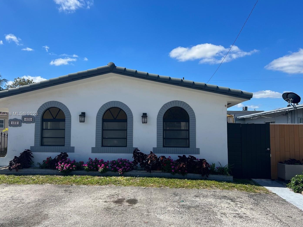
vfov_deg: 46.8
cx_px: 143
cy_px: 114
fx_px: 263
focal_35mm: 30
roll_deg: -0.4
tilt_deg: +2.5
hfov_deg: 59.9
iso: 50
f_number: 1.5
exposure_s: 1/4444
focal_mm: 5.7
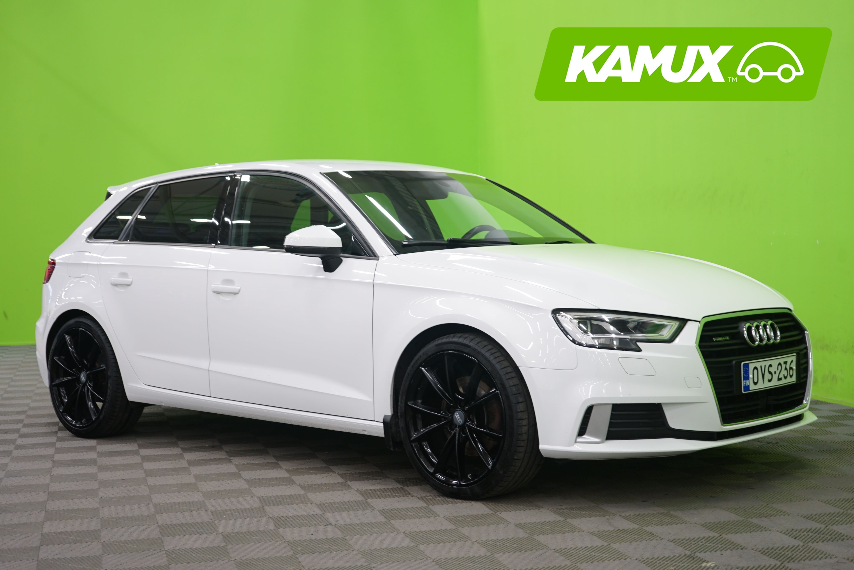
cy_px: 285
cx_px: 427
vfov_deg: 26.0
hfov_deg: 38.2
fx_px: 1233
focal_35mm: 52
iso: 400
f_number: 5
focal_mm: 52
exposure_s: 1/8
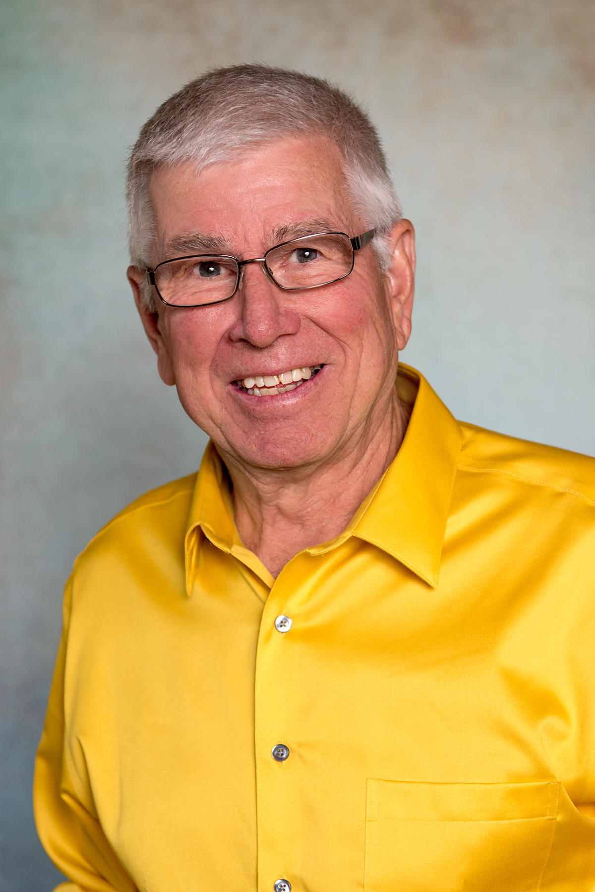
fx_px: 1735
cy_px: 446
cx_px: 298
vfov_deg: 28.8
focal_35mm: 70
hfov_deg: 19.5
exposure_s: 1/60
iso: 200
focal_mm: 70
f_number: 4.5
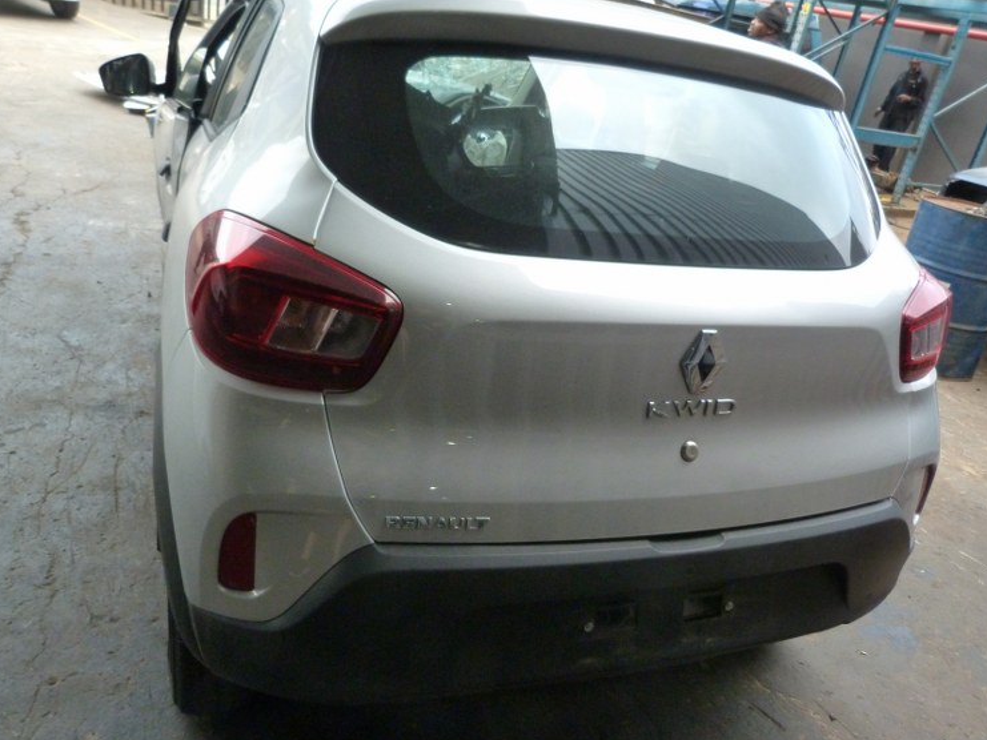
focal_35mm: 27
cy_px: 355
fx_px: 770
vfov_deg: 51.4
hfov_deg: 65.3
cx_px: 502
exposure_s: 1/60
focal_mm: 4.5
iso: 400
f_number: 2.8
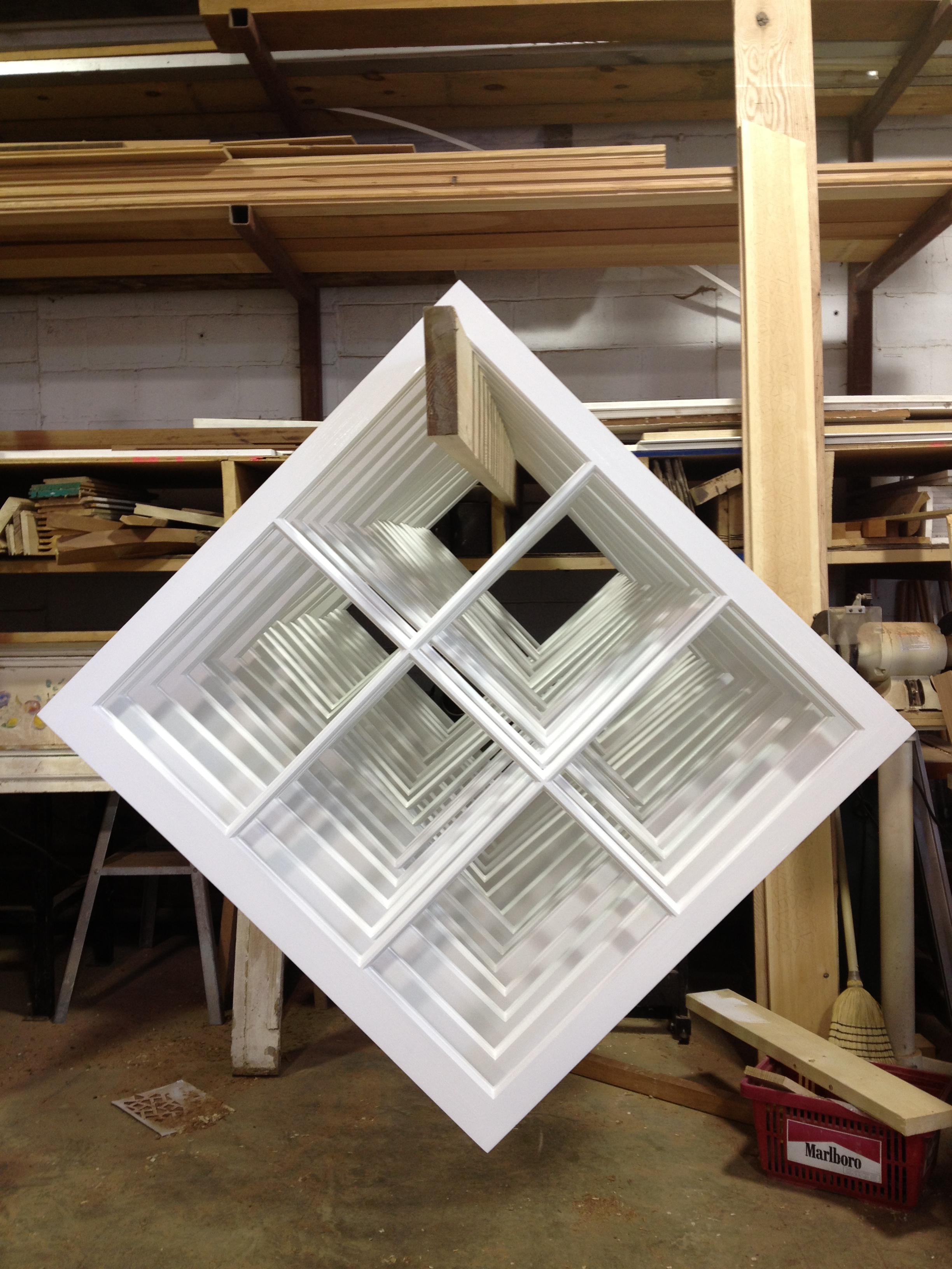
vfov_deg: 52.6
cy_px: 634
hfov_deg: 40.7
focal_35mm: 35
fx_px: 1283
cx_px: 476
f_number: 2.4
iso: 50
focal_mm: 4.28
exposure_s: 1/30
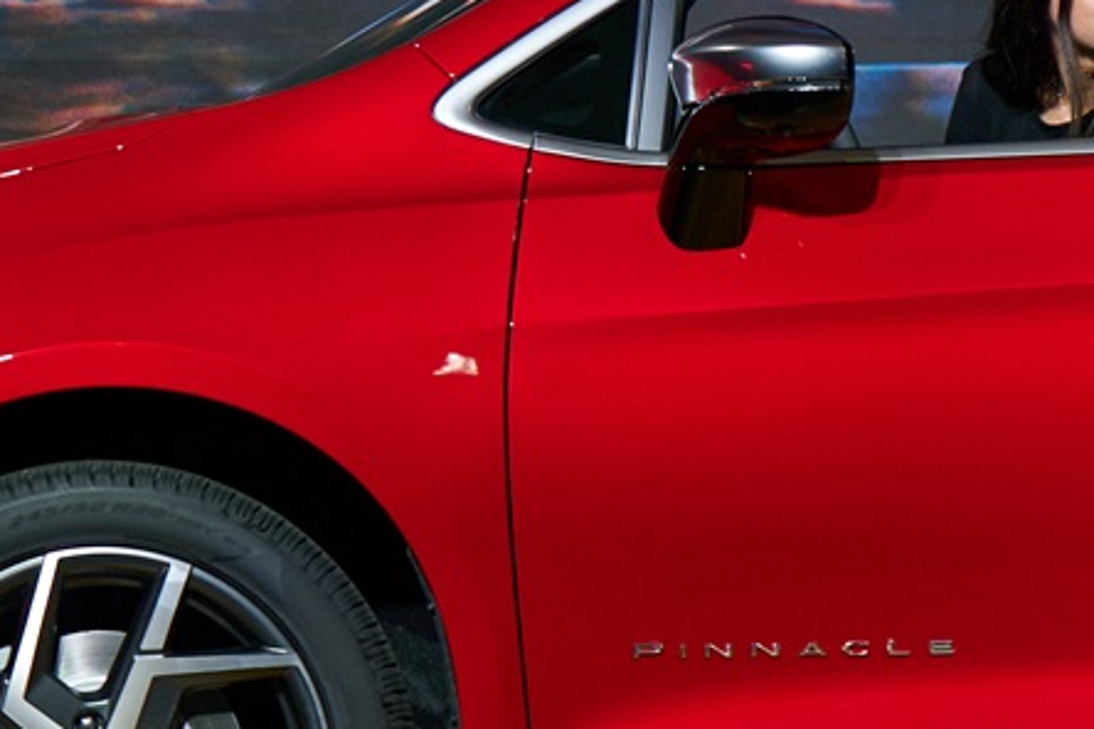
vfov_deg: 4.1
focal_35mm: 336
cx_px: 809
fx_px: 10210
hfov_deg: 6.1
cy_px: 458
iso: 500
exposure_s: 1/250
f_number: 2.8
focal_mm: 102
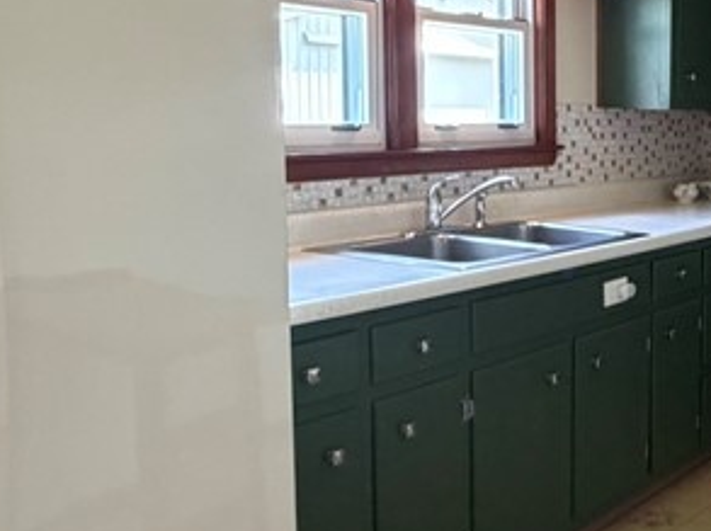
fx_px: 1005
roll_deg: -0.6
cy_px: 216
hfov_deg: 34.6
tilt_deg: -6.3
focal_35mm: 49
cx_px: 747
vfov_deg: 29.5
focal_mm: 2.22
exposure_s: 1/60
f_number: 2.2
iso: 500
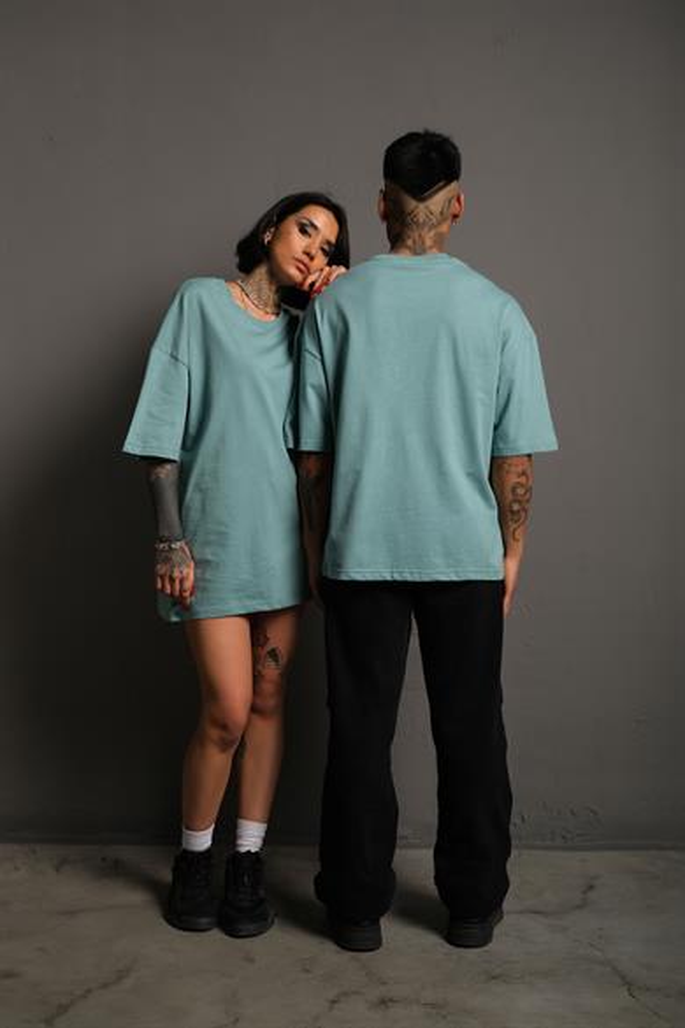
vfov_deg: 54.4
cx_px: 342
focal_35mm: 35
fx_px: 999
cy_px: 514
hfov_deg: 37.9
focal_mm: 23.3
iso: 160
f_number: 5
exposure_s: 1/160
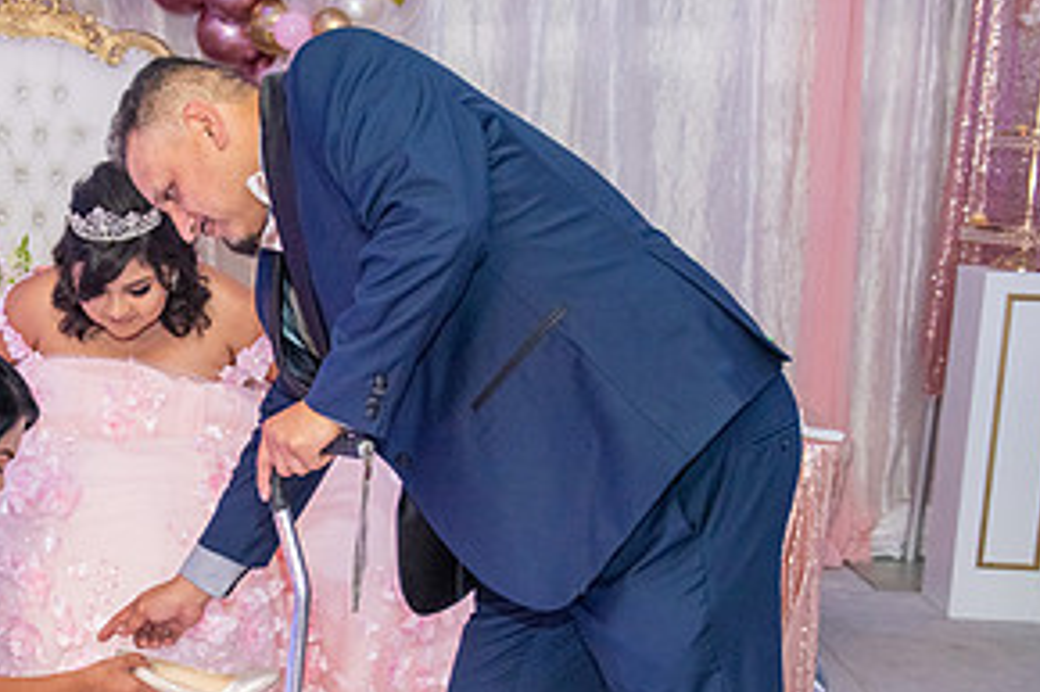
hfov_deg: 28.7
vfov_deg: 19.9
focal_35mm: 68
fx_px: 1963
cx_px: 143
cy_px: 515
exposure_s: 1/160
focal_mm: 34
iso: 1250
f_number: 3.5
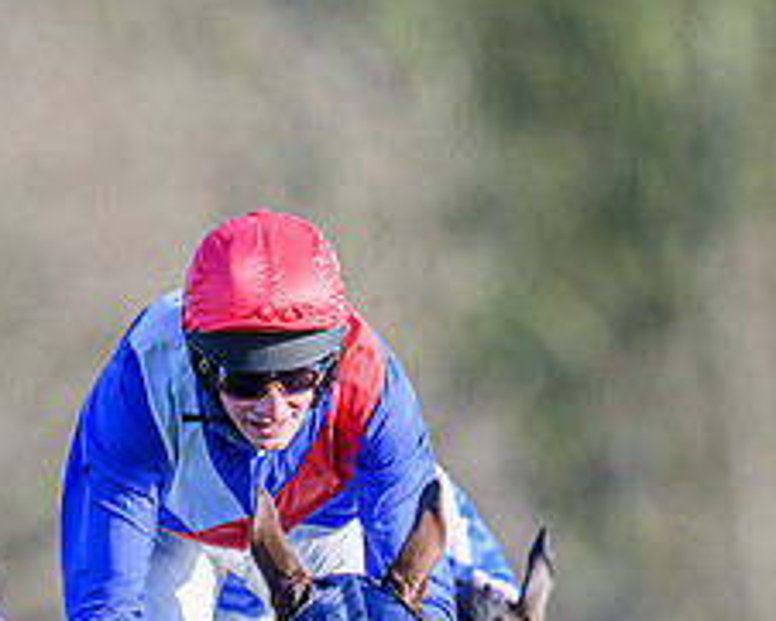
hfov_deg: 1.7
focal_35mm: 1123
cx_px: 321
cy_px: 765
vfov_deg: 1.4
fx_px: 25803
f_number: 5
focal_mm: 400
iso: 400
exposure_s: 1/2000
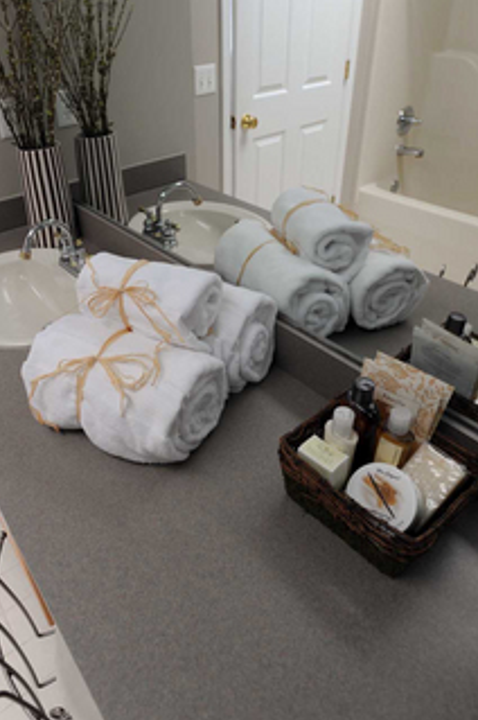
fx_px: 479
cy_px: 302
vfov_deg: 73.3
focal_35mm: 24
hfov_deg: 52.4
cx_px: 175
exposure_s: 1/60
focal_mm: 17
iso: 400
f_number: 5
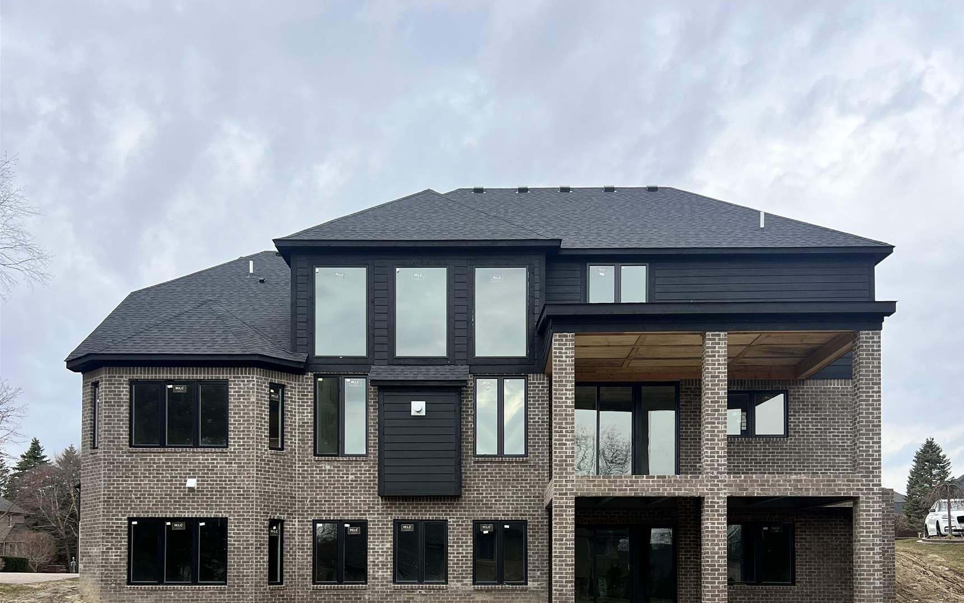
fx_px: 972
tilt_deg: +3.4
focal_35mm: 37
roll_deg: +0.0
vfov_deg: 32.7
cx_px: 485
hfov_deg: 52.7
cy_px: 542
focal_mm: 5.7
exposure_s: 1/1488
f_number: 1.5
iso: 50
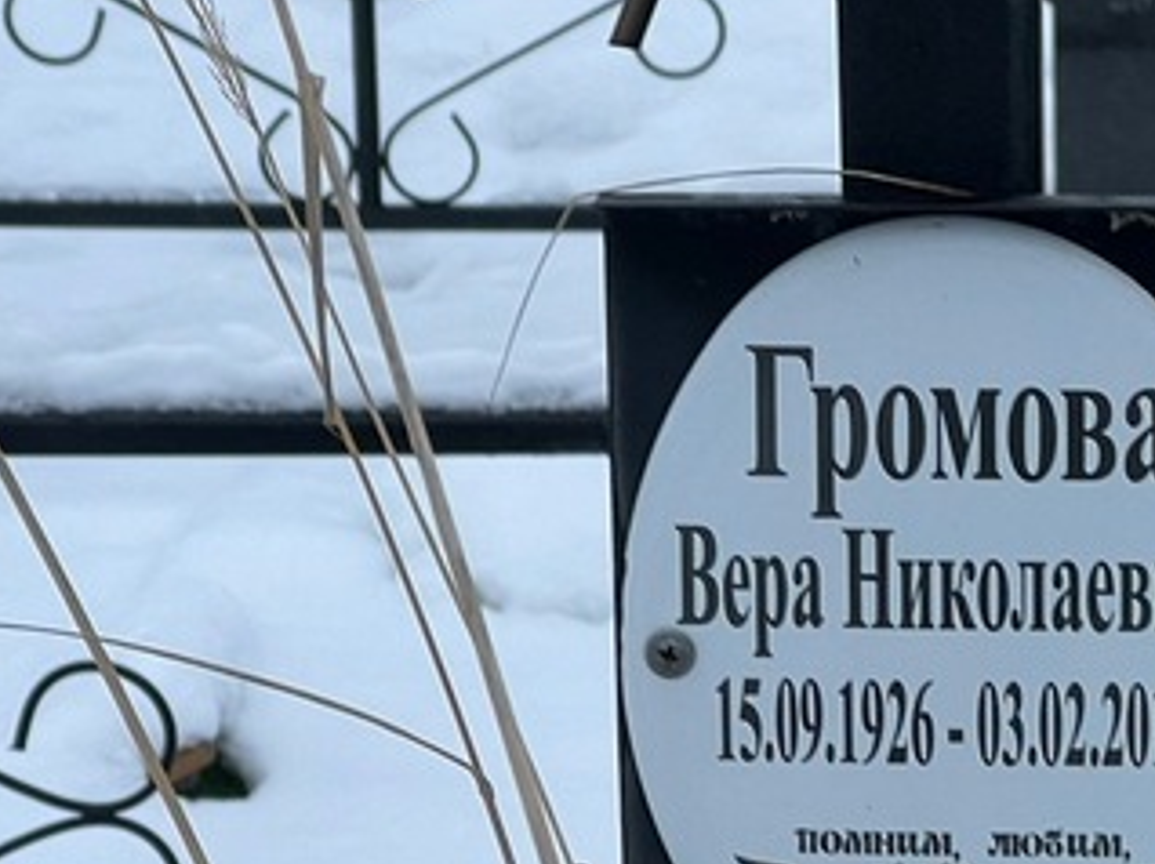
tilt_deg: -18.6
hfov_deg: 10.1
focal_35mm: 194
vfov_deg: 7.6
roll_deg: +0.5
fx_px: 6468
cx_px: 1268
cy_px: 759
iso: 32
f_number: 2.8
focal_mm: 9
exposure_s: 1/118
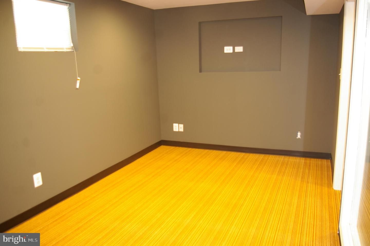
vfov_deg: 43.5
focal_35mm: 30
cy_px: 123
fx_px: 308
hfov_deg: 62.0
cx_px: 185
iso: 200
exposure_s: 1/6
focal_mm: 20
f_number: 4
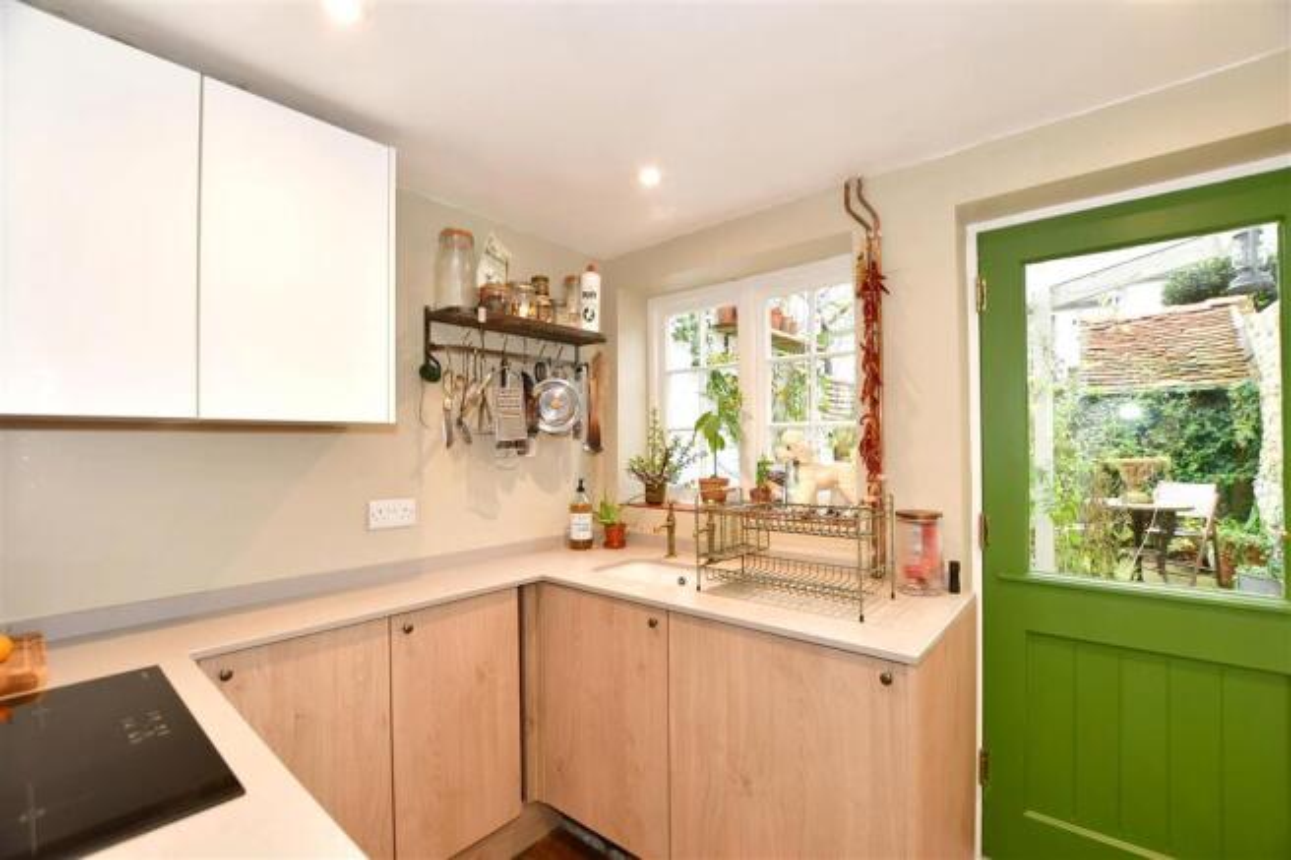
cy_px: 430
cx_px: 646
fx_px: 538
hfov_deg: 100.4
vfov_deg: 77.3
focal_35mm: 15
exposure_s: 1/25
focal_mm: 10
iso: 400
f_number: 5
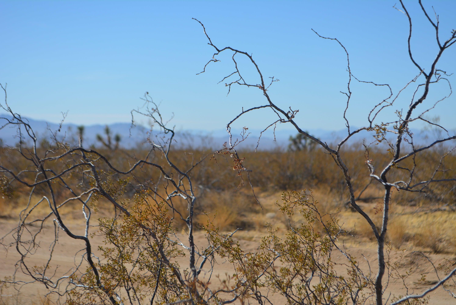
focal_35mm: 82
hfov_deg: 24.6
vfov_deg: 16.6
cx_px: 228
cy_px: 152
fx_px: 1046
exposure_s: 1/1600
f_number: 7.1
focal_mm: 55
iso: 400
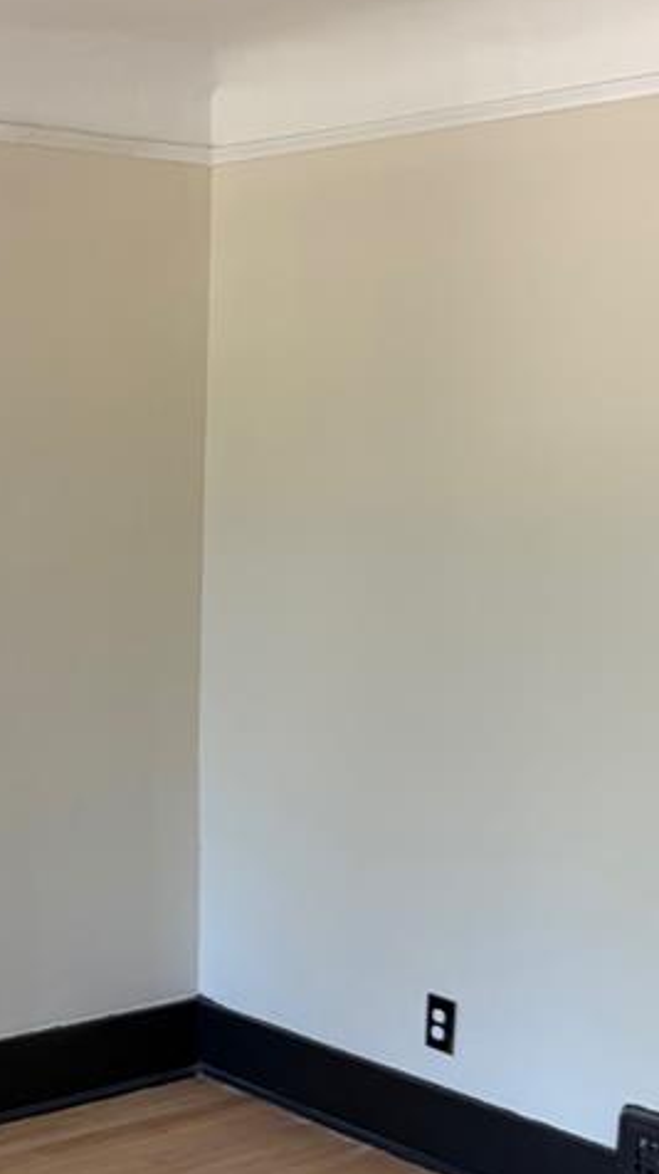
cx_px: -128
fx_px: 1899
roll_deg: +0.7
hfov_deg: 18.7
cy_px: 634
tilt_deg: -4.9
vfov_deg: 34.4
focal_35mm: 61
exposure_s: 1/104
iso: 125
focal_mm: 5.96
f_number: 1.6
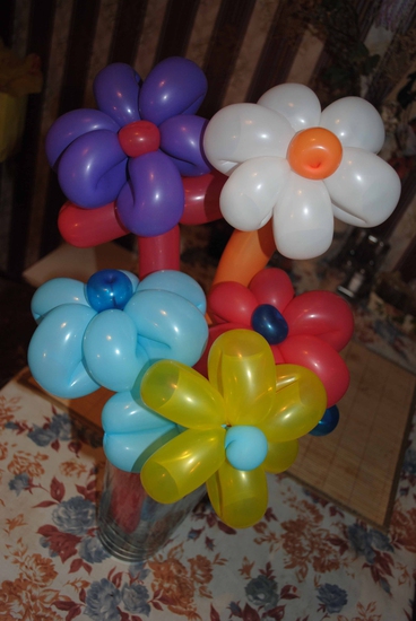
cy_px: 310
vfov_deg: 57.2
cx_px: 208
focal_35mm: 33
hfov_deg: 40.1
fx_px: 571
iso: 200
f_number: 3.8
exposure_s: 1/60
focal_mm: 22
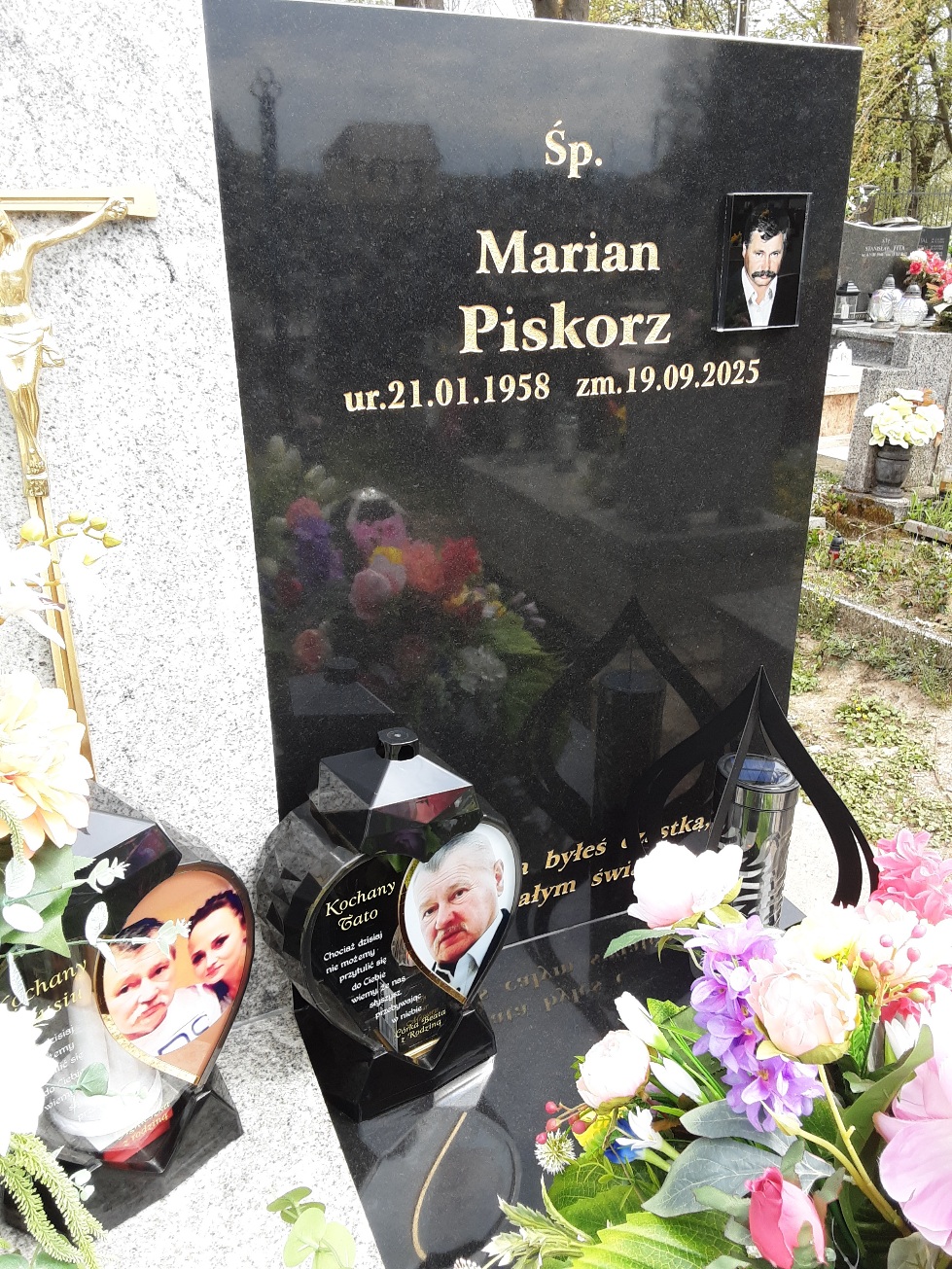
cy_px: 634
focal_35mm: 28
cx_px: 476
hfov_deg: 49.8
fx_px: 1027
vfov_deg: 63.4
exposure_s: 1/345
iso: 40
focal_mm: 2.9
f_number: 1.9
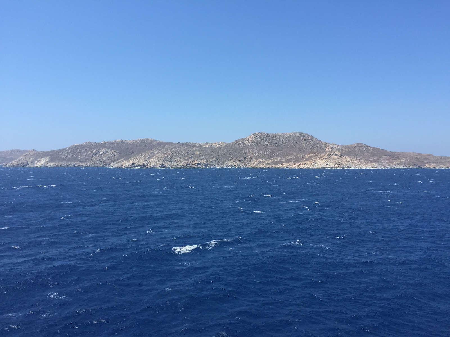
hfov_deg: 61.7
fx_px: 377
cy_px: 168
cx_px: 225
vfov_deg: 48.2
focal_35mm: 29
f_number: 2.2
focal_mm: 4.15
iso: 32
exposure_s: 1/1647
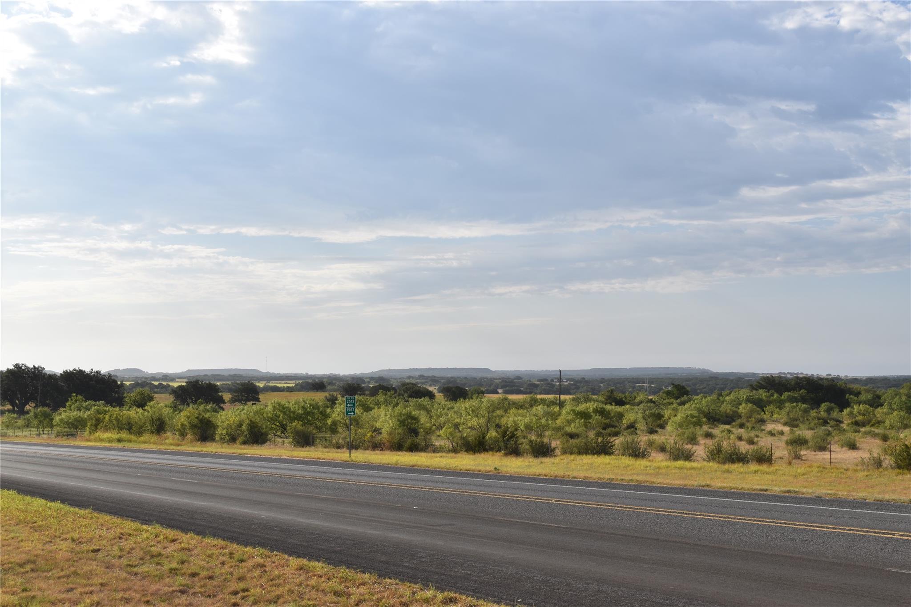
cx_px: 456
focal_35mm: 51
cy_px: 304
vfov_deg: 26.5
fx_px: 1290
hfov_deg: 38.9
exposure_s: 1/320
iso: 100
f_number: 9
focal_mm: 34
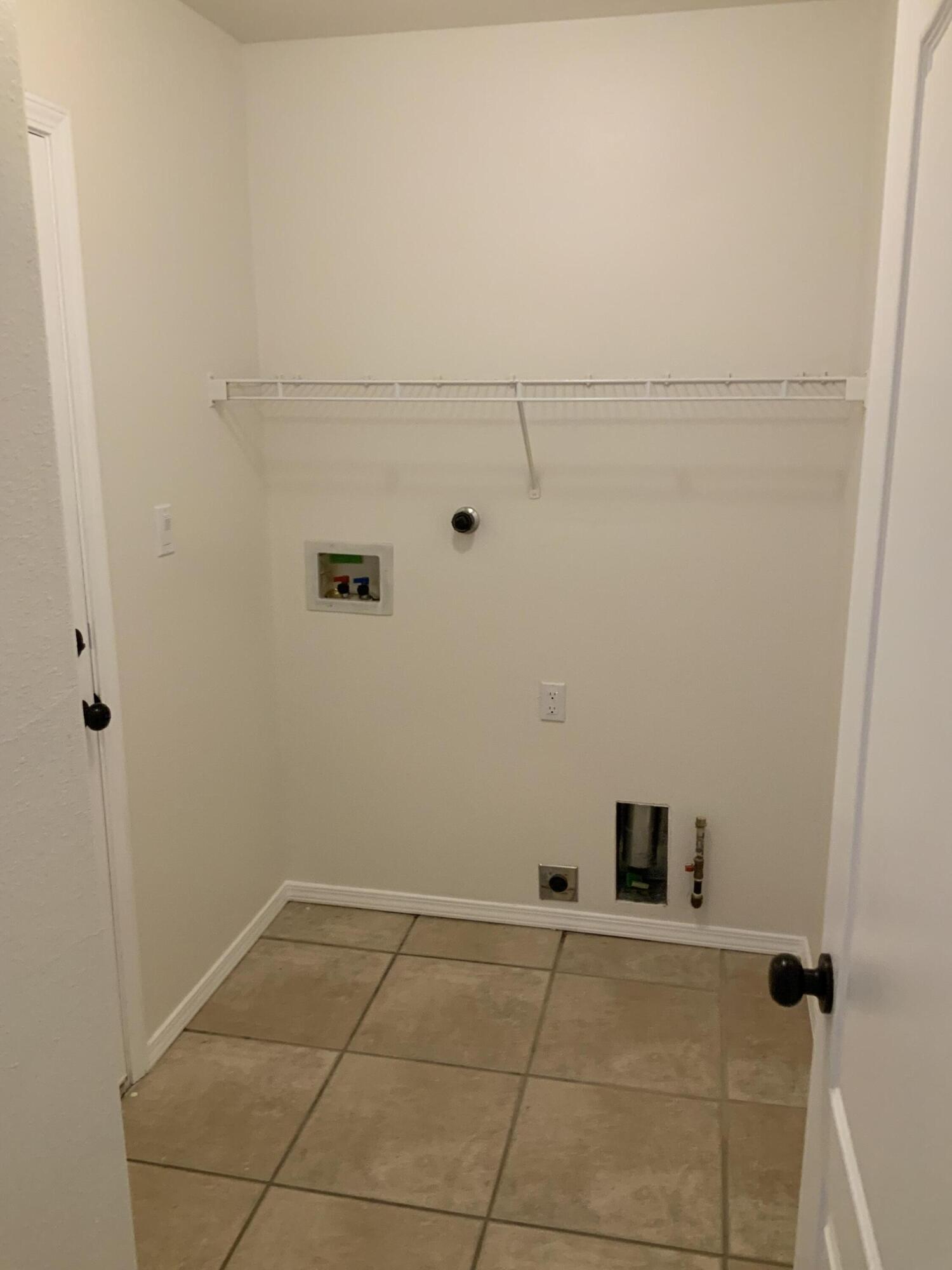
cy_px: 635
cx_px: 476
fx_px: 1063
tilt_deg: -12.6
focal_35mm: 29
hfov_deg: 48.2
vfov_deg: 61.7
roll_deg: +0.2
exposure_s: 1/60
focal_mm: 3
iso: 160
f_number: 1.8
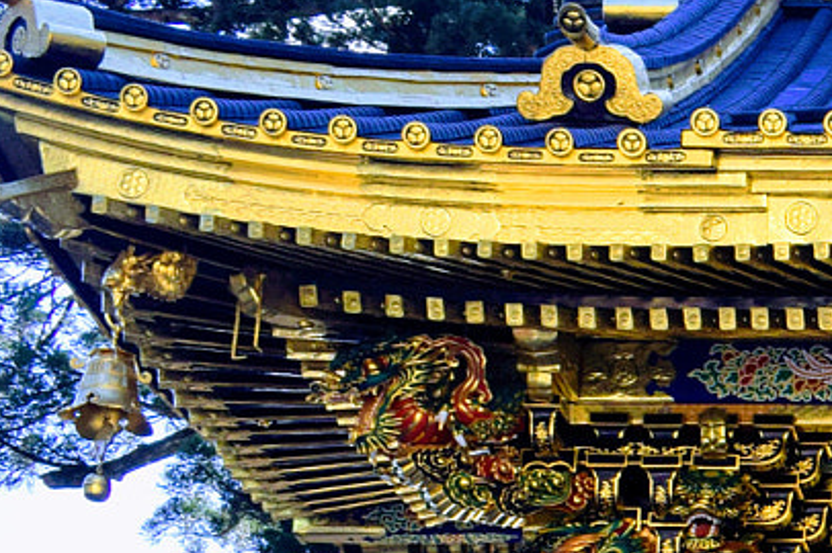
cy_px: 739
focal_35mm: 136
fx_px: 3140
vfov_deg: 9.9
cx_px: 1480
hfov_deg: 13.6
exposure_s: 1/250
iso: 220
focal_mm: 23
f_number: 8
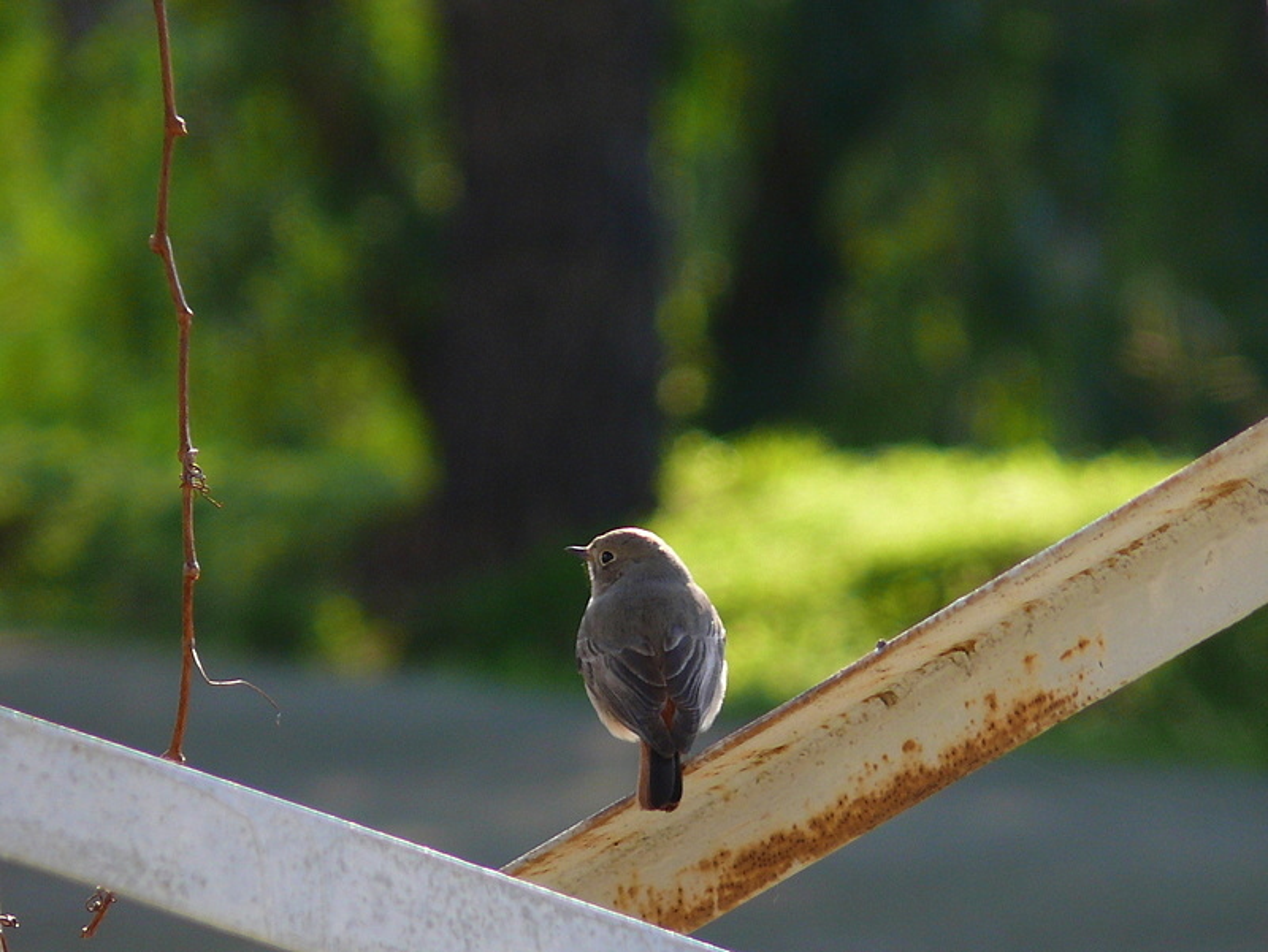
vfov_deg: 3.5
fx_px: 15394
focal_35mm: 420
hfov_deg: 4.7
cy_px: 476
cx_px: 634
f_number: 4
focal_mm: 88.8
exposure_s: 1/100
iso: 100
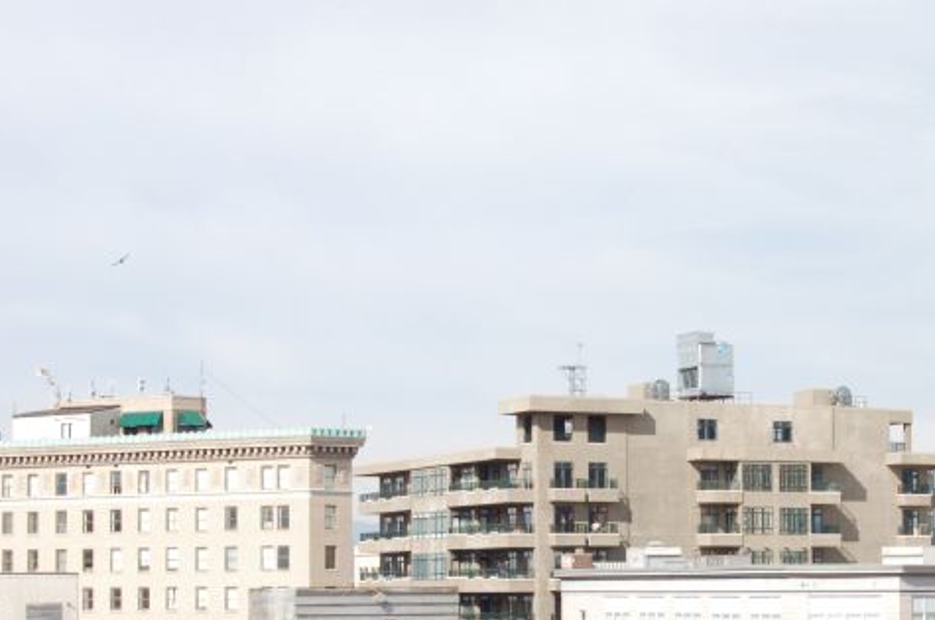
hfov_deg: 21.2
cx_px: 592
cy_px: 489
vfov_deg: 14.1
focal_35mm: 96
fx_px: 2489
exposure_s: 1/800
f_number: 14
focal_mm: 38
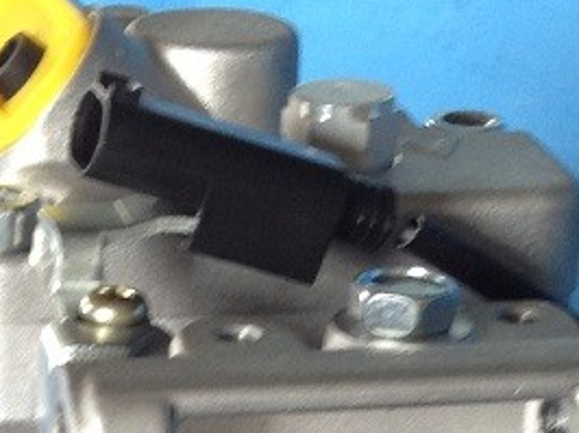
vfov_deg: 8.1
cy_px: 940
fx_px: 2874
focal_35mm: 172
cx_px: 96
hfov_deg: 11.5
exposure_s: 1/20
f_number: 2.4
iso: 64
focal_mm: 4.28
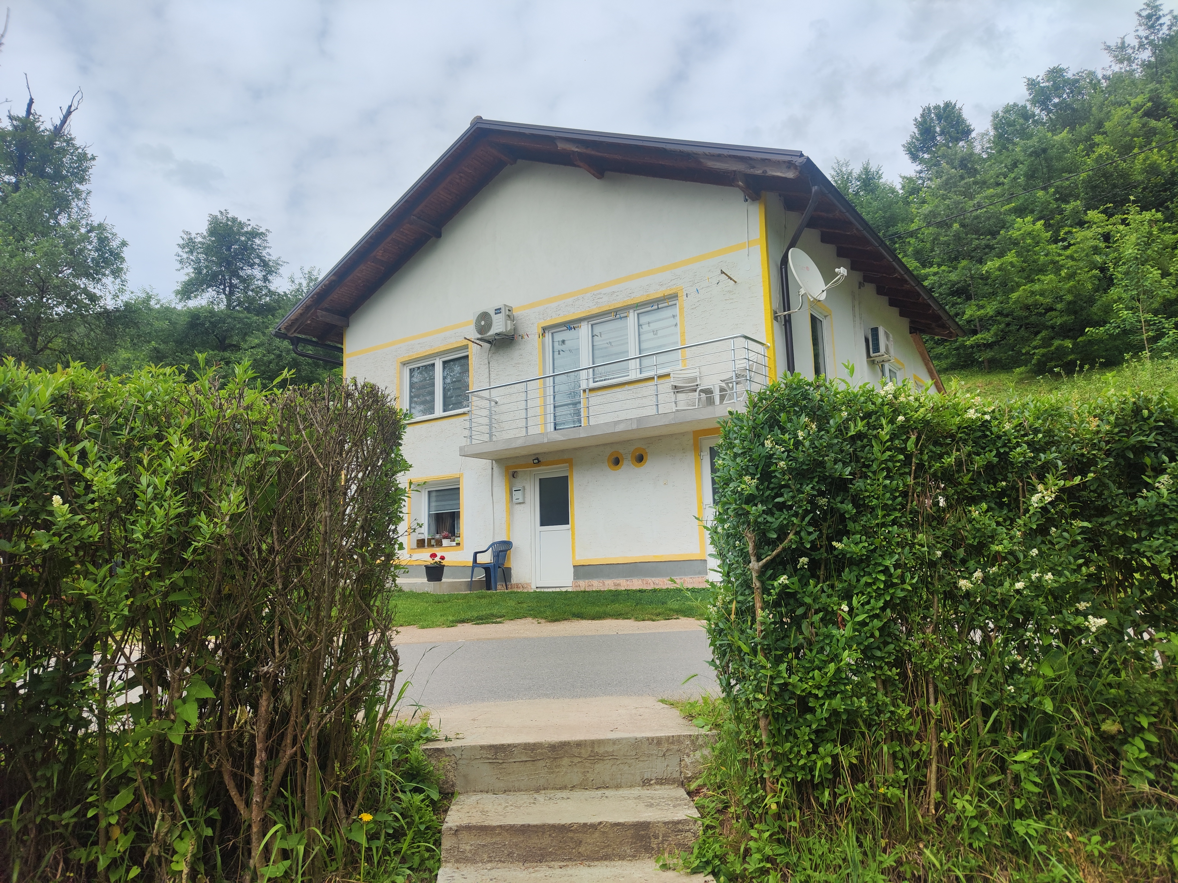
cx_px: 589
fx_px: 817
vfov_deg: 56.8
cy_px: 442
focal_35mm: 24
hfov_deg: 71.6
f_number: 1.88
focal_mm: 5.59
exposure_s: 1/3111
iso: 50
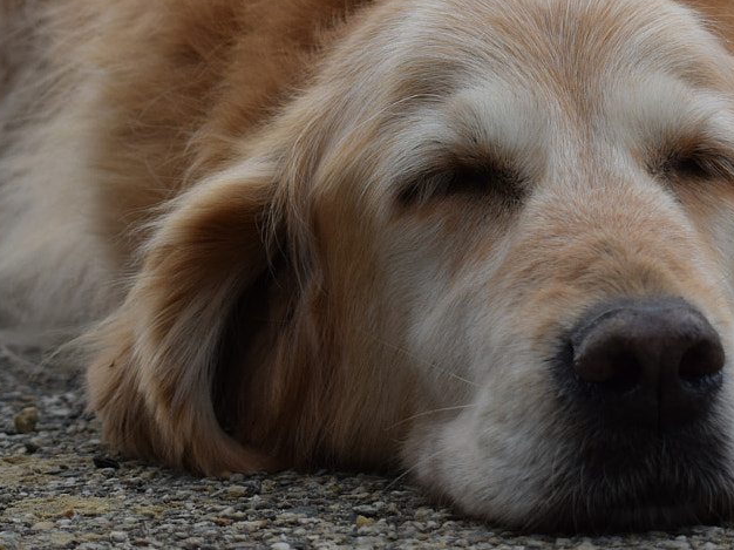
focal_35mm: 177
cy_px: 50
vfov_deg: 8.4
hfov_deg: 11.1
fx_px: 3752
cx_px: 605
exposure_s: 1/350
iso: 200
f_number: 5.3
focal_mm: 48
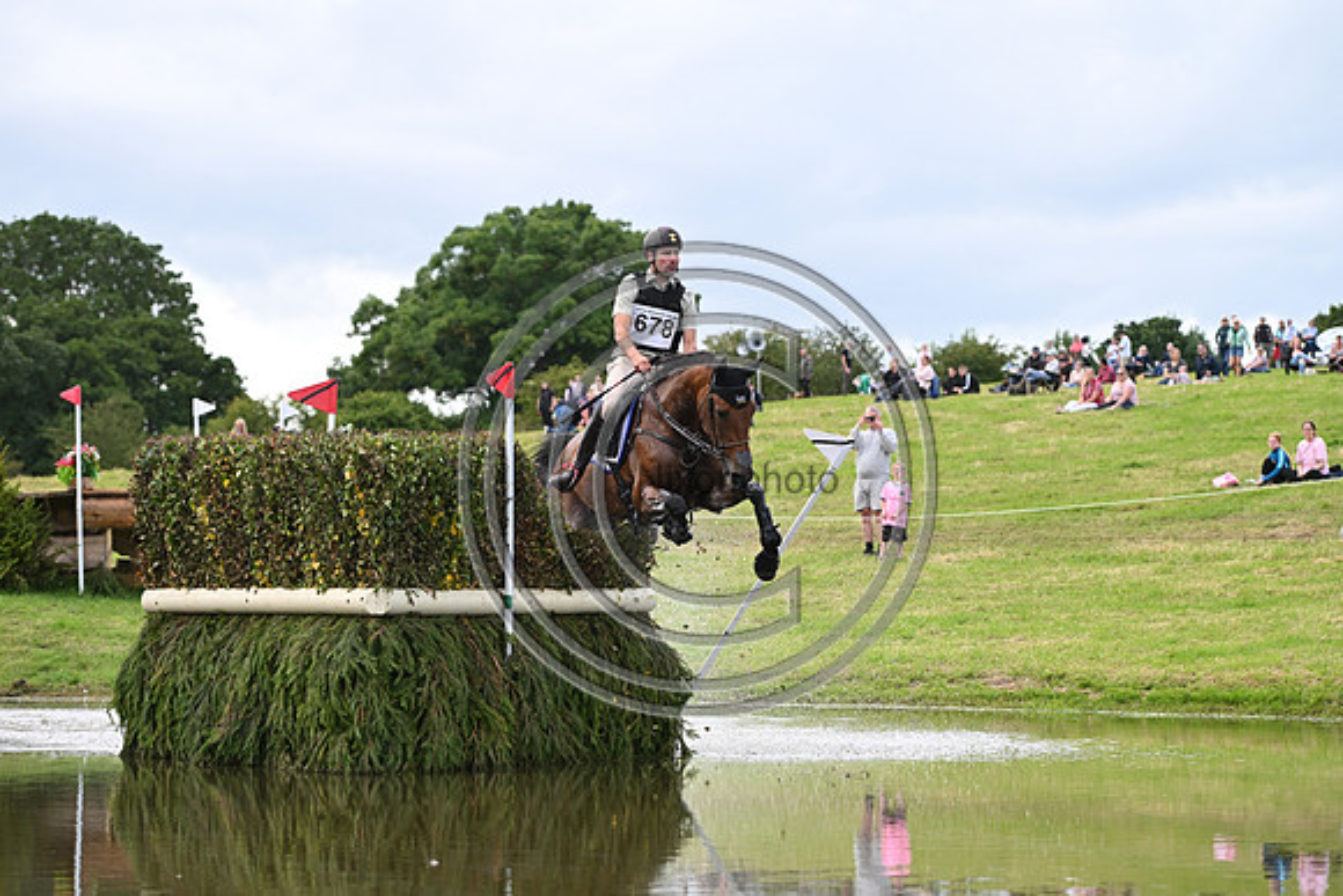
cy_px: 448
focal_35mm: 110
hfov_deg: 18.6
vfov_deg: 12.5
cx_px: 672
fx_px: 4104
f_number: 4.5
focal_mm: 110
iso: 500
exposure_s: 1/1250
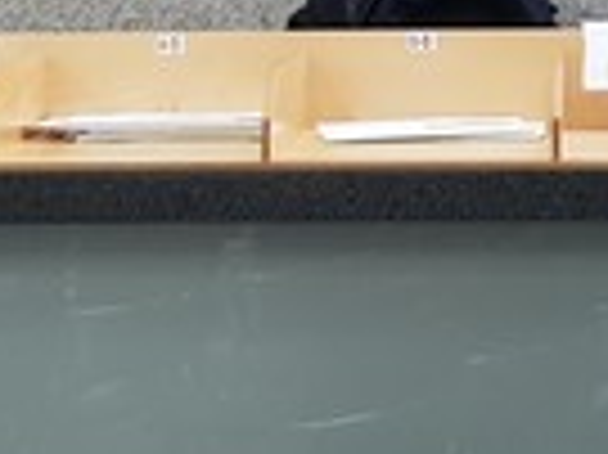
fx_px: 1965
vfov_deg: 11.8
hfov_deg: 17.3
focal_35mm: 112
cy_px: -456
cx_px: 558
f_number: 1.7
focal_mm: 4.2
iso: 160
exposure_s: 1/60
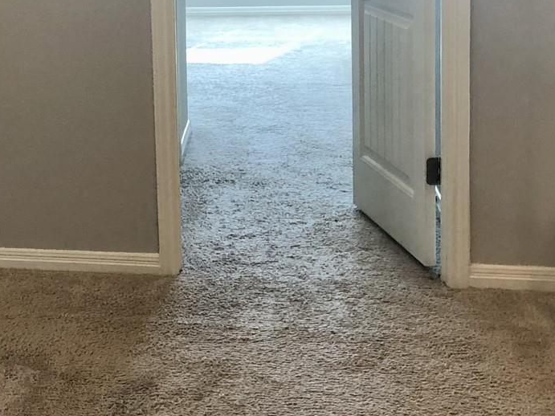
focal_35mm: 83
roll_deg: +2.0
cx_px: -59
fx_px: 1331
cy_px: 10
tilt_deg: -8.6
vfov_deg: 17.4
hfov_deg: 22.2
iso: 25
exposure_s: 1/40
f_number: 1.8
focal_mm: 4
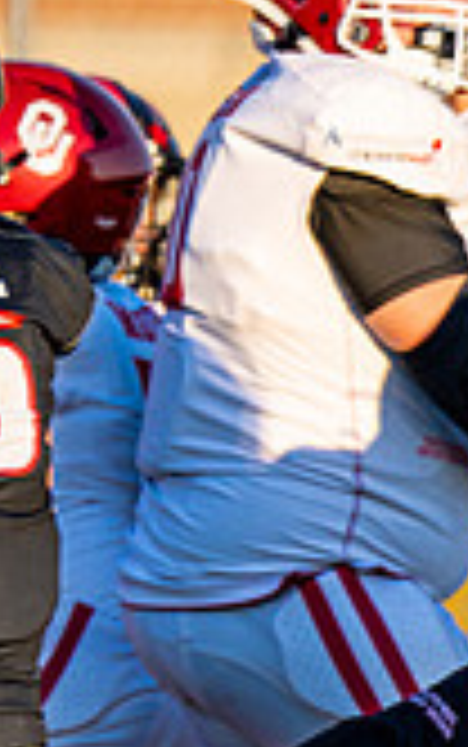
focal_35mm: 1192
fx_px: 24283
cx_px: 1964
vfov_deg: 1.8
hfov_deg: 1.1
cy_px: 809
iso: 100
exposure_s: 1/1000
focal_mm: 200
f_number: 2.8
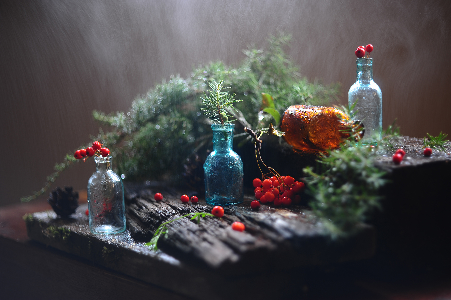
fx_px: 626
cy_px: 150
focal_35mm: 50
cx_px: 226
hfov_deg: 39.6
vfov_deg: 27.0
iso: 100
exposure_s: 1/15
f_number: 2
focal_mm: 50
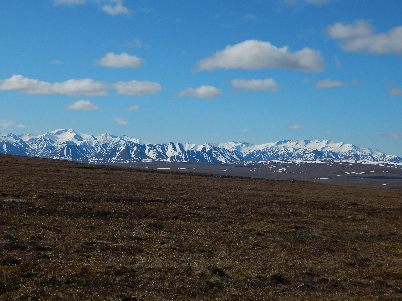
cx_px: 201
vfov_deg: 21.3
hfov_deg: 28.2
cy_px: 150
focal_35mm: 69
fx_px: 801
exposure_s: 1/640
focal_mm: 12.3
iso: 125
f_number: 8.2
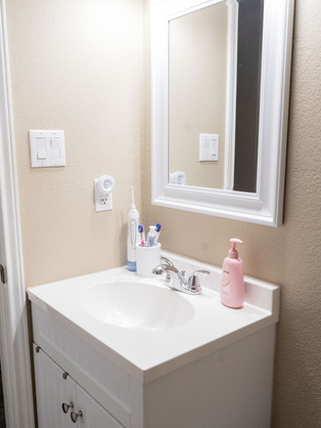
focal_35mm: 32
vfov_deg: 56.8
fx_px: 395
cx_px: 162
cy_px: 218
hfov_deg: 44.2
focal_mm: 29
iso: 8000
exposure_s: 1/320
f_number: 5.6
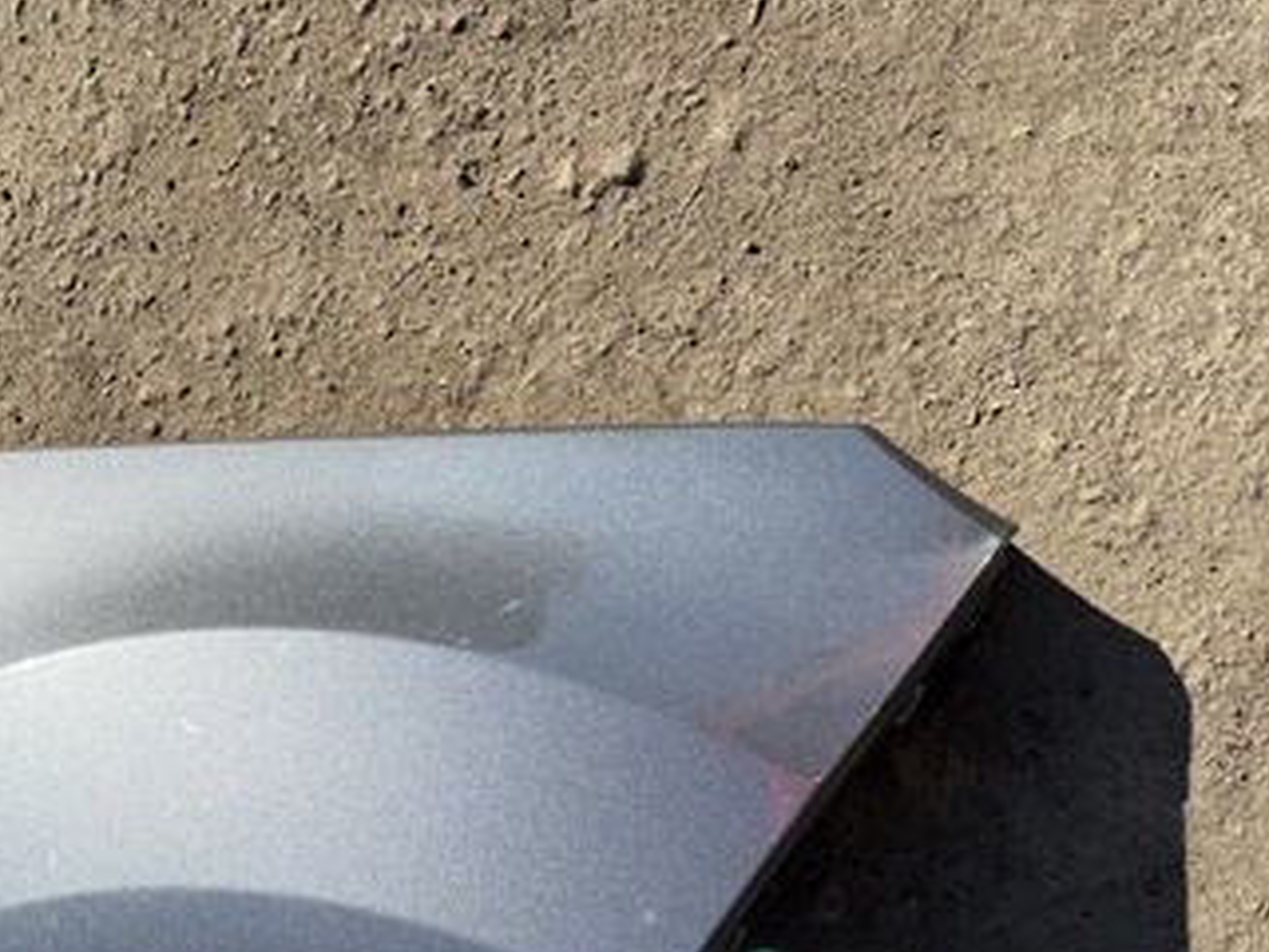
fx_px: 1760
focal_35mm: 48
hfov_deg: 38.2
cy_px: 754
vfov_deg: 29.6
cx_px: 250
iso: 80
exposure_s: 1/2801
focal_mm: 6.76
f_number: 1.78
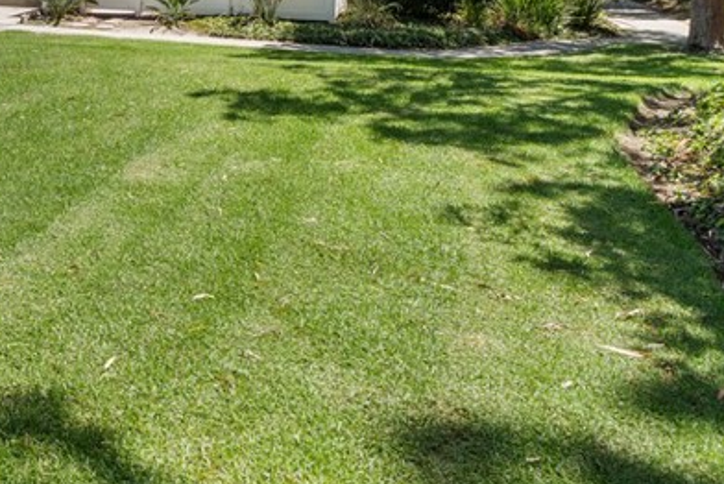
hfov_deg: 36.8
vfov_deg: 26.7
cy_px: -29
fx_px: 946
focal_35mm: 47
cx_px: -28
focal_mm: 18
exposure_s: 1/125
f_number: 8
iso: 200
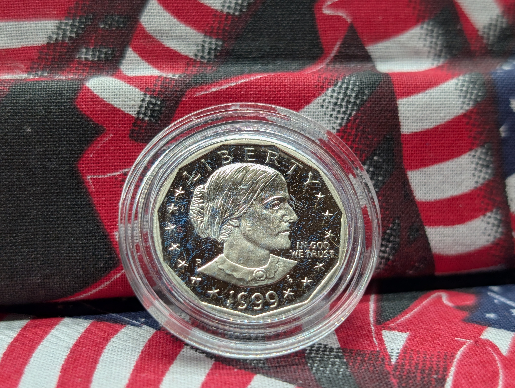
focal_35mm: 49
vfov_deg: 29.7
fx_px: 730
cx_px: 258
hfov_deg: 38.9
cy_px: 194
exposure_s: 1/59.1
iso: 33
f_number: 1.68
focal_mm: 6.9
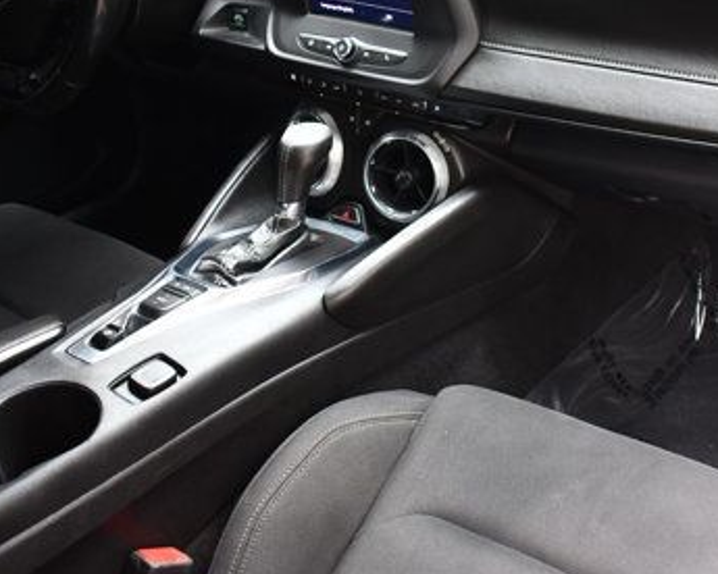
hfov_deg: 38.8
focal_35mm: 47
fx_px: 999
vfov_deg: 31.8
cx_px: 512
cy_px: 192
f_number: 3.5
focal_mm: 18
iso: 1000
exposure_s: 1/125
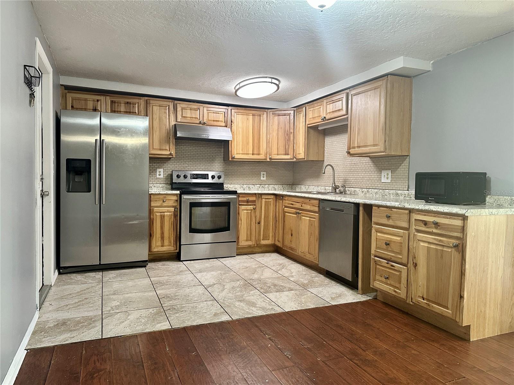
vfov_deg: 56.8
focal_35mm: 24
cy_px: 192
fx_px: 356
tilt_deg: -2.2
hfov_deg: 71.6
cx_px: 257
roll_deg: -1.4
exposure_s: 1/60
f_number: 1.78
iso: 320
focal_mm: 6.86
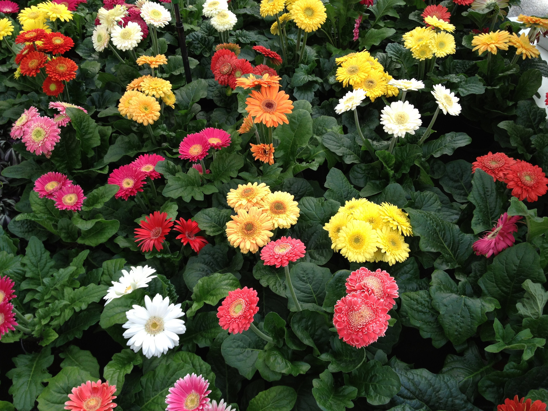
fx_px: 554
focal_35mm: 35
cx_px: 274
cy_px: 206
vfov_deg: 40.7
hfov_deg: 52.6
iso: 64
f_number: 2.4
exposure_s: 1/60
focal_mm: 4.28
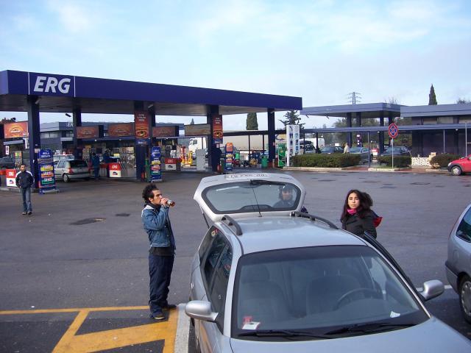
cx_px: 236
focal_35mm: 36
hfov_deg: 51.4
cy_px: 176
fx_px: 490
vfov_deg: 39.7
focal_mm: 6
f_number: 3
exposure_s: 1/350
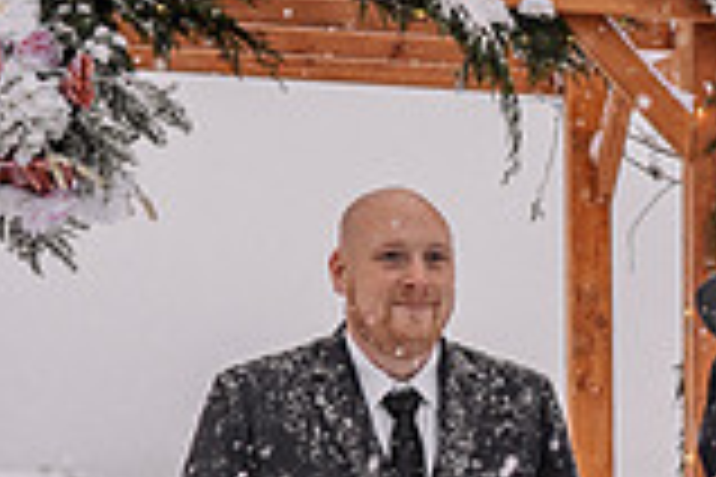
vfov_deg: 10.3
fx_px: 2645
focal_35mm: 133
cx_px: 977
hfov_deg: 14.6
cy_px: 340
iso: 200
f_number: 2
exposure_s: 1/250
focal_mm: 35
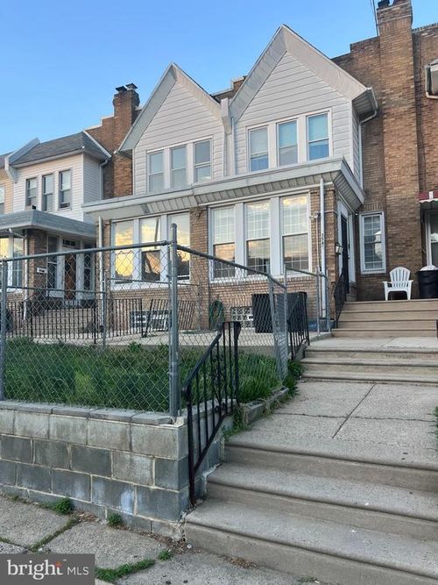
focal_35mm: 26
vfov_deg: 67.3
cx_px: 219
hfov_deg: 53.0
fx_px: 439
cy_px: 292
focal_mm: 5.7
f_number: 1.5
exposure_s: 1/240
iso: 40
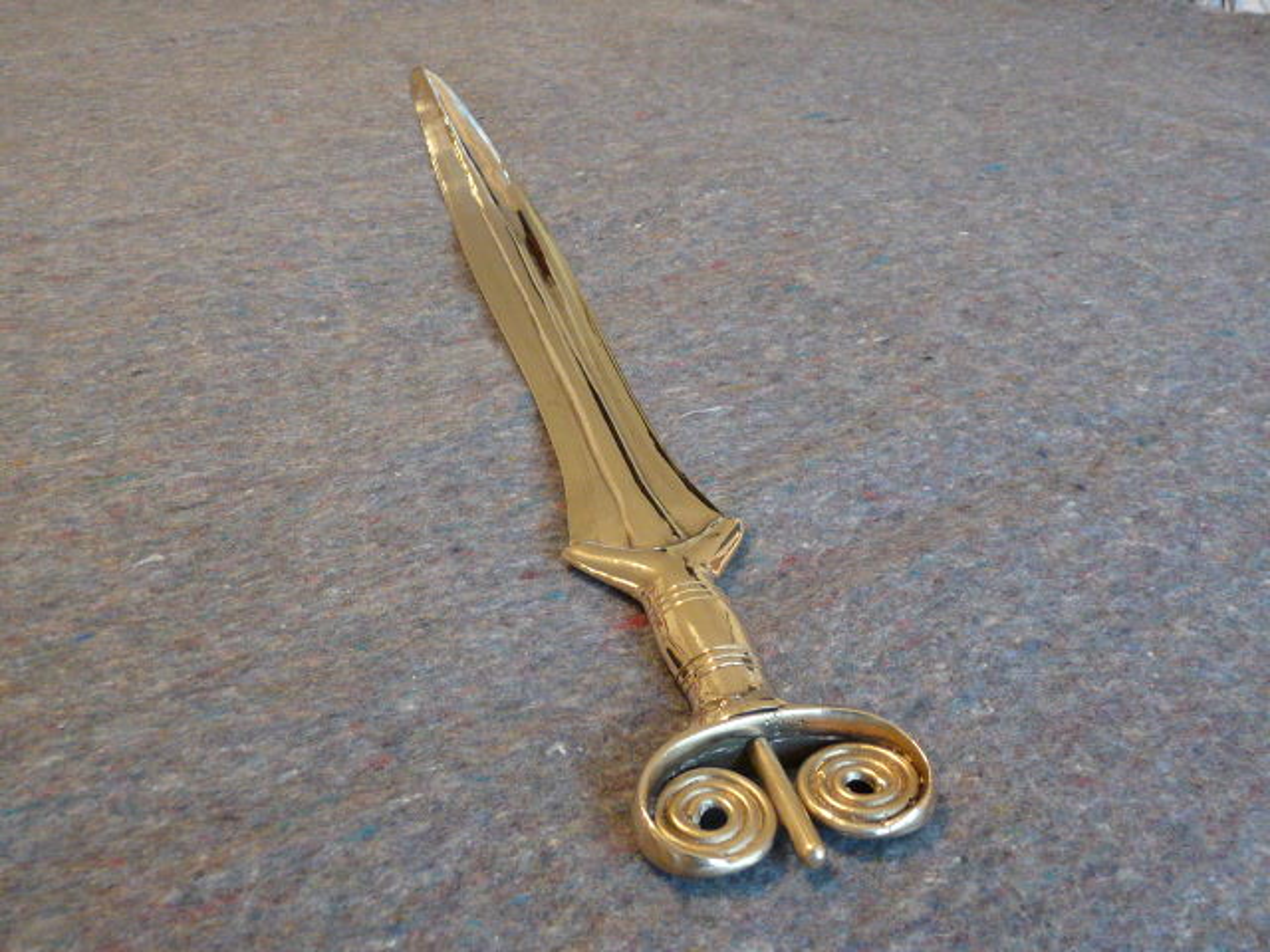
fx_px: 1211
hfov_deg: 55.4
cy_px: 476
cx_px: 635
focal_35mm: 33
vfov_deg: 42.9
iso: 400
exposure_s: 1/13
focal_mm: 4.8
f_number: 2.8
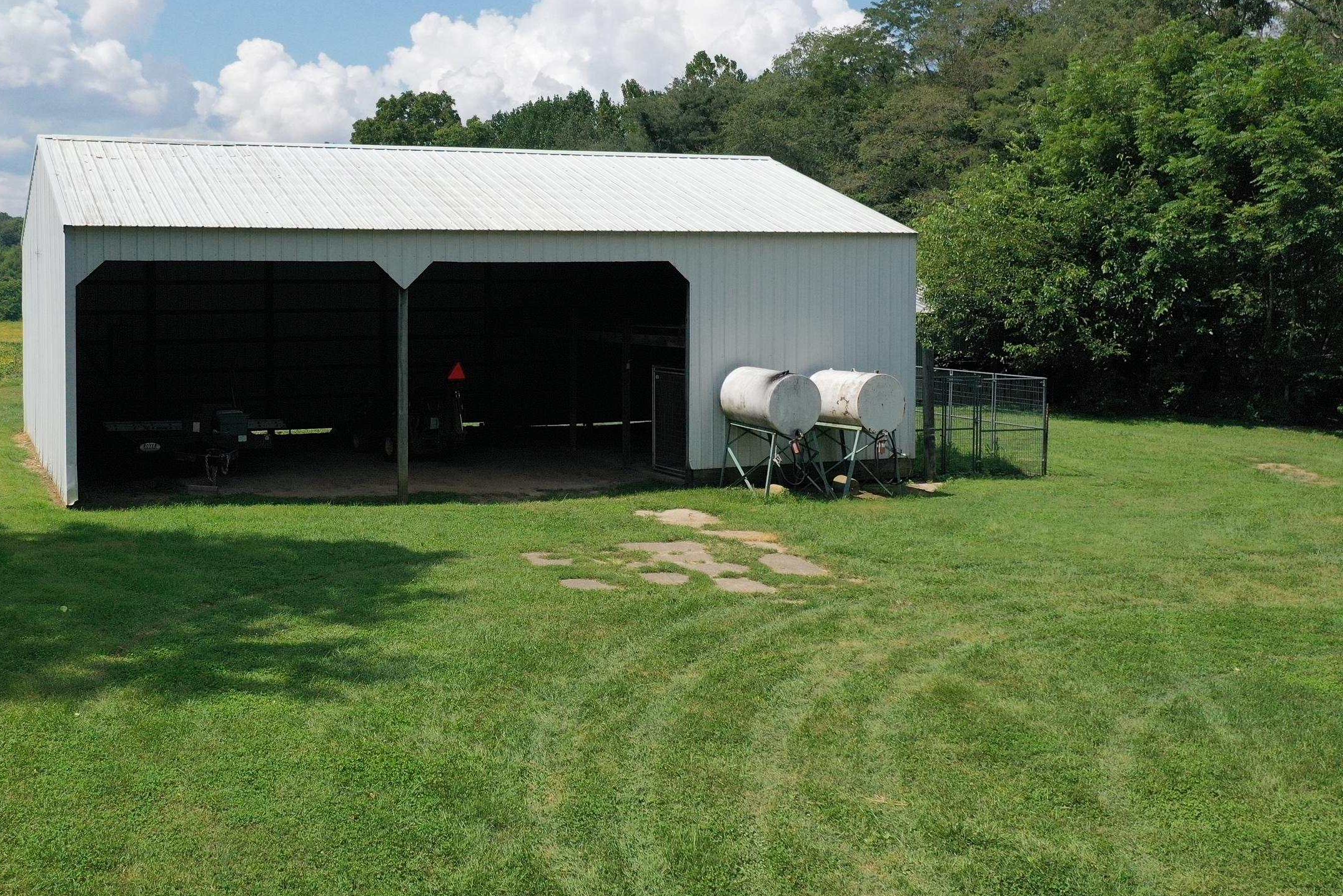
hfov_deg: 48.1
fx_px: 1492
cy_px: 309
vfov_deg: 33.2
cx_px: 533
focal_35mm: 40
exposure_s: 1/6400
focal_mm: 10.26
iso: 400
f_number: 3.5
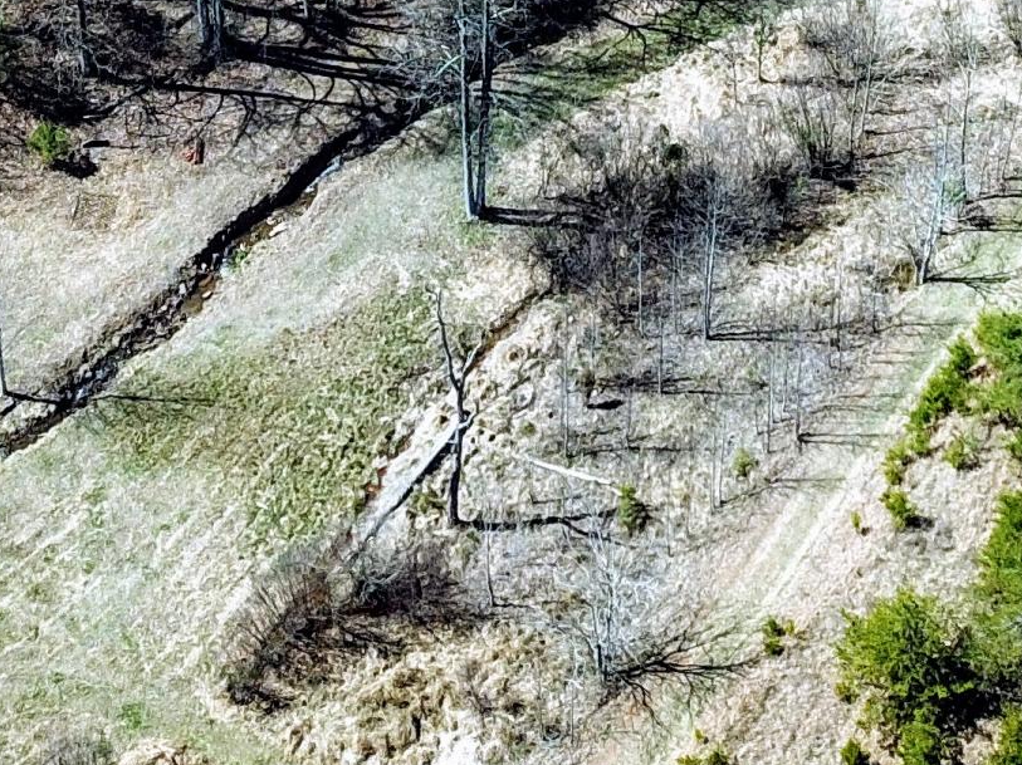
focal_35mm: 96
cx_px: 583
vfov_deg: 14.0
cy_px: -511
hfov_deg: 20.4
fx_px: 2833
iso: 100
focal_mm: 4.73
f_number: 2.2
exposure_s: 1/1037
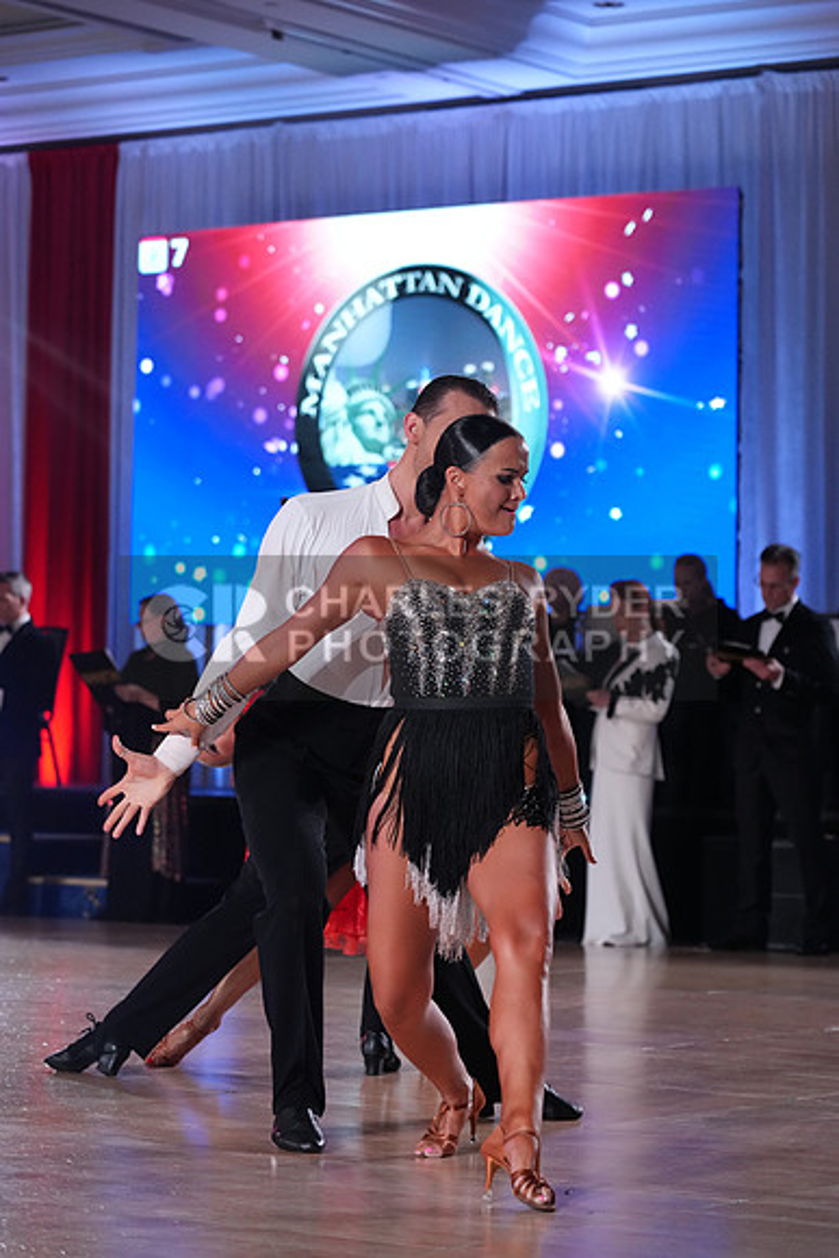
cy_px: 629
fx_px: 3668
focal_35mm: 105
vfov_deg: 19.5
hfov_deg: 13.0
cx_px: 420
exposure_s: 1/500
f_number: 4
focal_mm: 105
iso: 3200
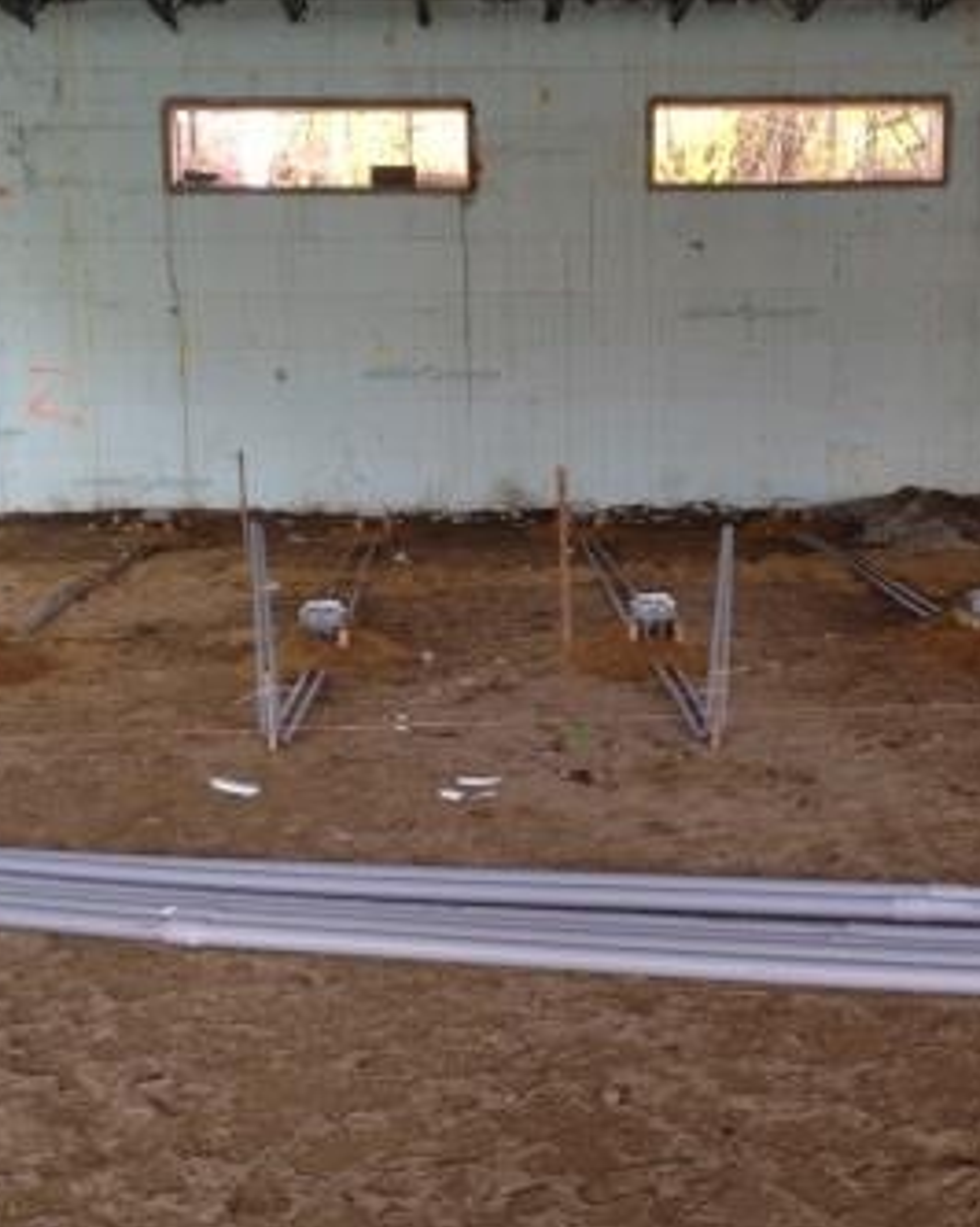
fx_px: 1669
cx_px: 531
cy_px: 612
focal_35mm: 46
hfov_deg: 32.7
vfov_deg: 40.4
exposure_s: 1/40
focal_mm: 4.28
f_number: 2.4
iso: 64
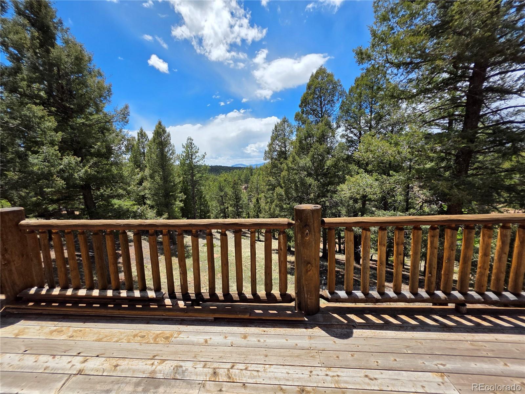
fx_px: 197
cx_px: 262
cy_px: 197
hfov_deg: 106.2
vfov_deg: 89.9
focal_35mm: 13
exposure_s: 1/2175
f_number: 1.9
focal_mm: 2.2
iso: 40
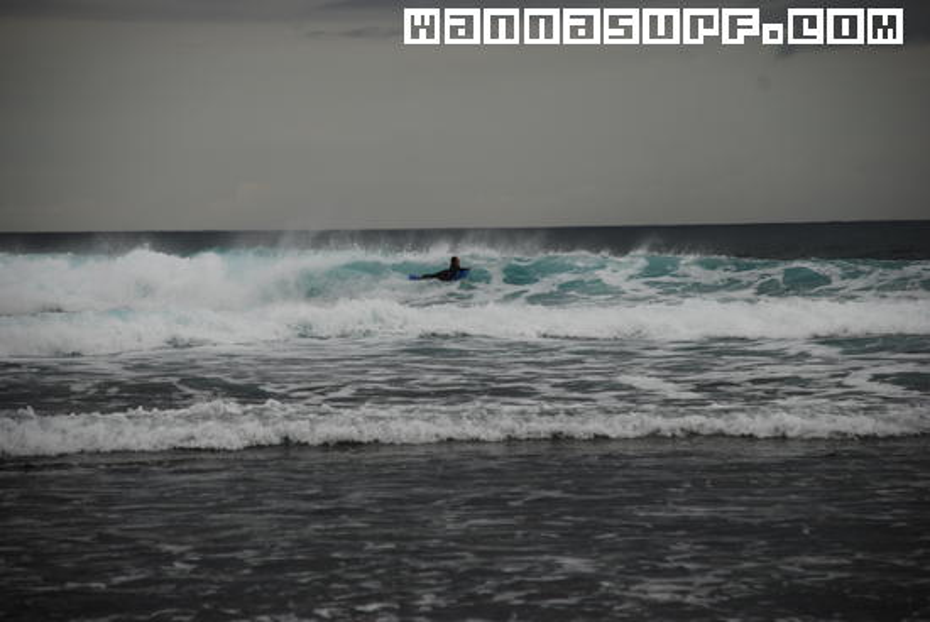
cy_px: 311
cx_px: 465
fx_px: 5237
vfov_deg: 6.8
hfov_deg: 10.1
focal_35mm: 202
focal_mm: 135
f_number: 5.6
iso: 200
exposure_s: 1/400
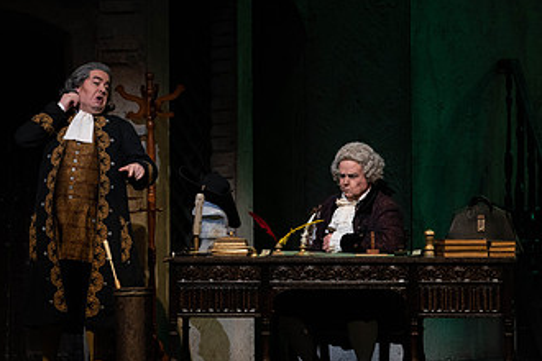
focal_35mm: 253
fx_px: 3809
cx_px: 243
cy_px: 103
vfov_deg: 5.4
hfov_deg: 8.1
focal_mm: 144
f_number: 9
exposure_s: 1/250
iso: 3200
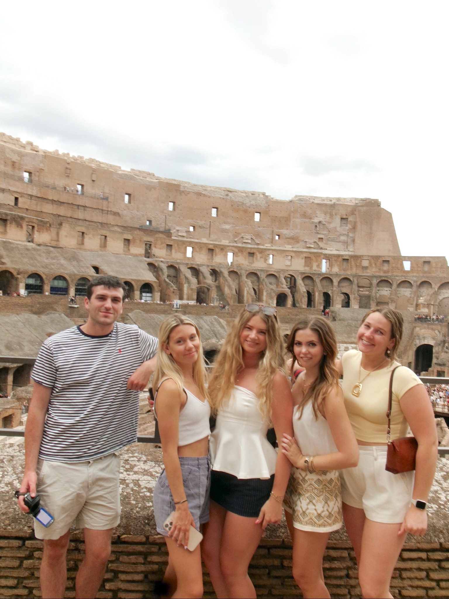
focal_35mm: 28
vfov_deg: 63.4
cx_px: 224
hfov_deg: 49.7
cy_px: 300
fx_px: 484
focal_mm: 5.1
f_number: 10.8
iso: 100
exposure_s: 1/45
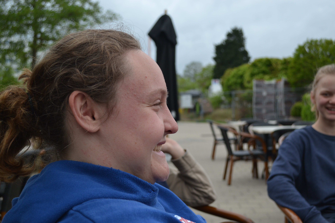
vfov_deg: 29.9
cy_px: 112
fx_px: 419
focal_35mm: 45
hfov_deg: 43.6
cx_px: 168
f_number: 4.5
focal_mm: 30
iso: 400
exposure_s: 1/1000
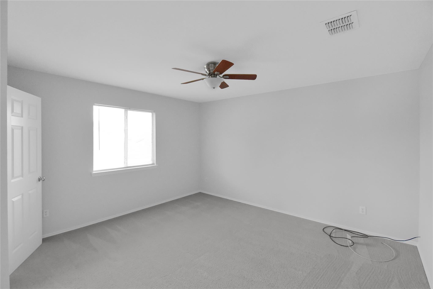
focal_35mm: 15
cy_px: 144
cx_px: 216
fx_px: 180
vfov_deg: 77.3
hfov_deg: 100.4
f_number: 8
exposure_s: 1/250
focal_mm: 10
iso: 4000
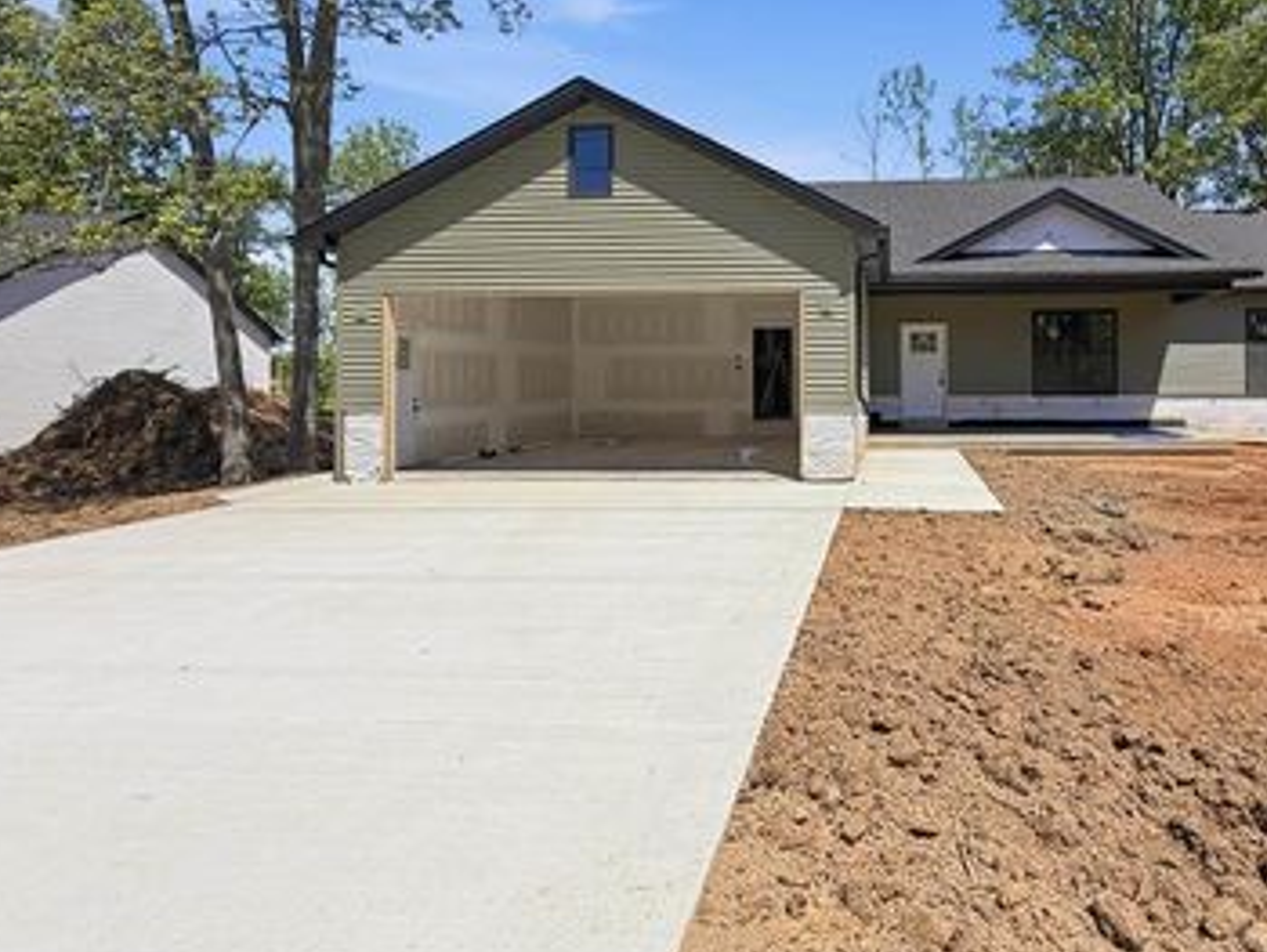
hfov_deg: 79.0
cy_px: 440
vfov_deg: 65.9
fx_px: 733
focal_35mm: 20
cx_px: 847
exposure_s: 1/1339
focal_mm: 2.2
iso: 20
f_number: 2.2
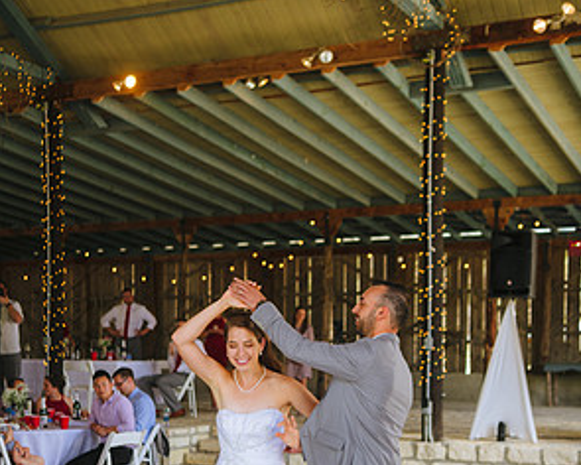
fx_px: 1083
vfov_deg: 23.7
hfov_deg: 30.0
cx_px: 293
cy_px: 392
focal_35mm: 63
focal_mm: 44
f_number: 2.8
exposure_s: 1/160
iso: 160
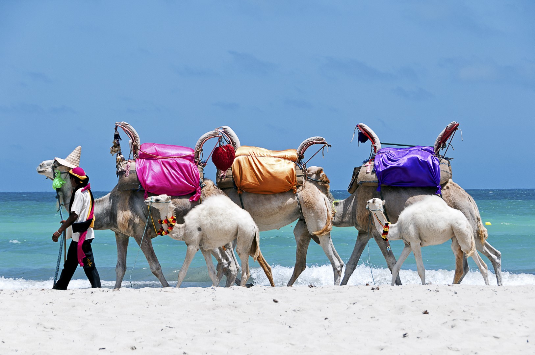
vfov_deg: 11.4
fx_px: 1781
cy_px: 178
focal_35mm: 120
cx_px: 268
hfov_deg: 17.1
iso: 200
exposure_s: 1/1000
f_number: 8
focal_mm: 80
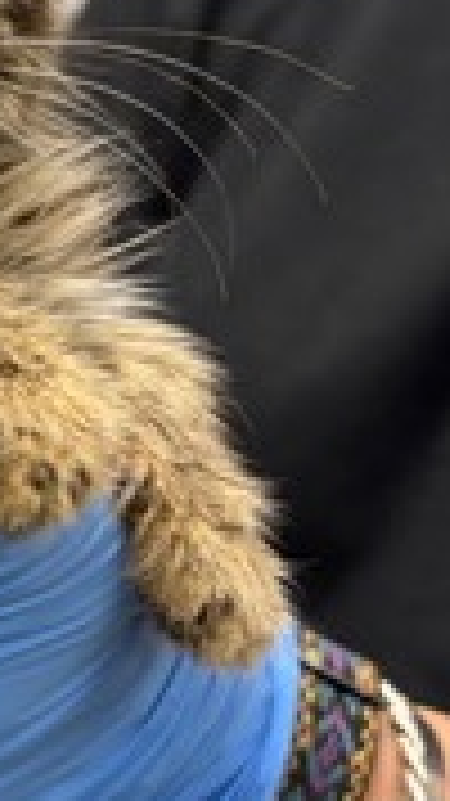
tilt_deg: -9.3
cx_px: -178
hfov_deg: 16.7
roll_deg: -0.3
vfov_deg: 31.4
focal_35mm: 67
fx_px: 1423
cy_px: 374
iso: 125
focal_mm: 5.96
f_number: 1.6
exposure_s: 1/60
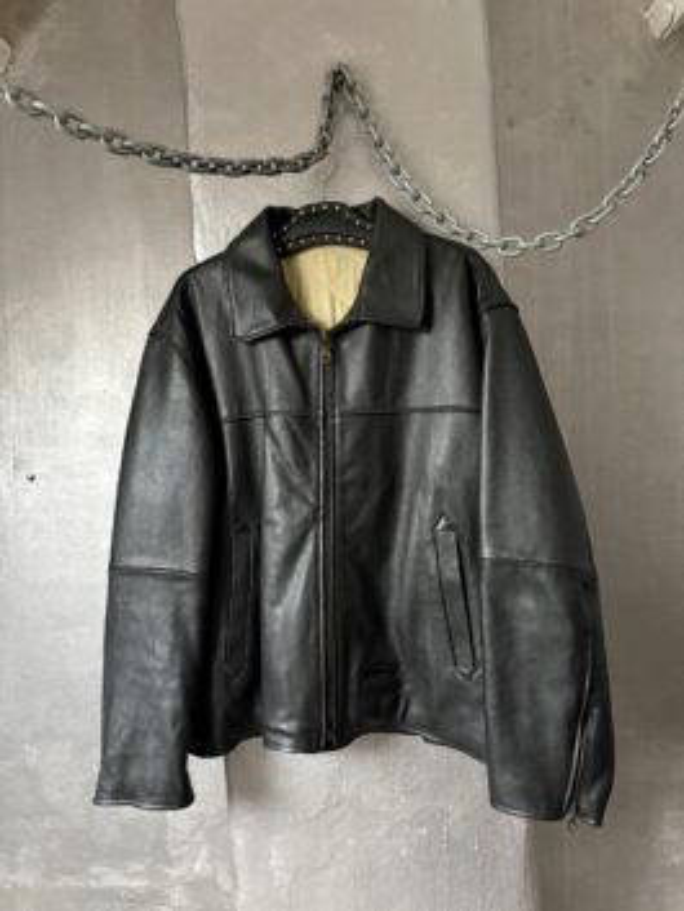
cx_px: 342
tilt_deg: -1.5
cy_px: 456
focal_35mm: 24
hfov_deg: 56.8
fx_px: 632
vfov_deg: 71.6
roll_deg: +1.2
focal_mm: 6.76
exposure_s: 1/46
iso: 800
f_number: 1.78
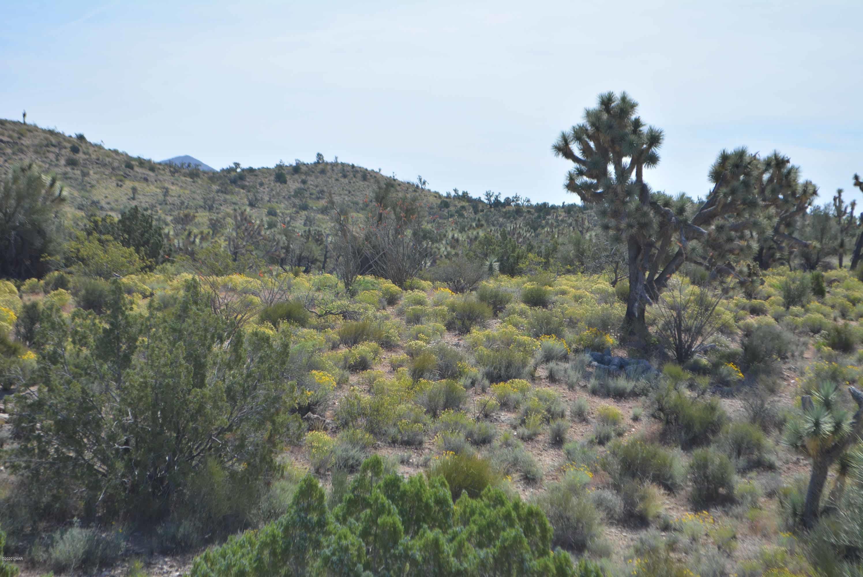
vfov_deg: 16.6
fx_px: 1979
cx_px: 432
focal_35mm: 82
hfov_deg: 24.6
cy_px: 288
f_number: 7.1
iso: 400
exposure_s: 1/1600
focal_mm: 55
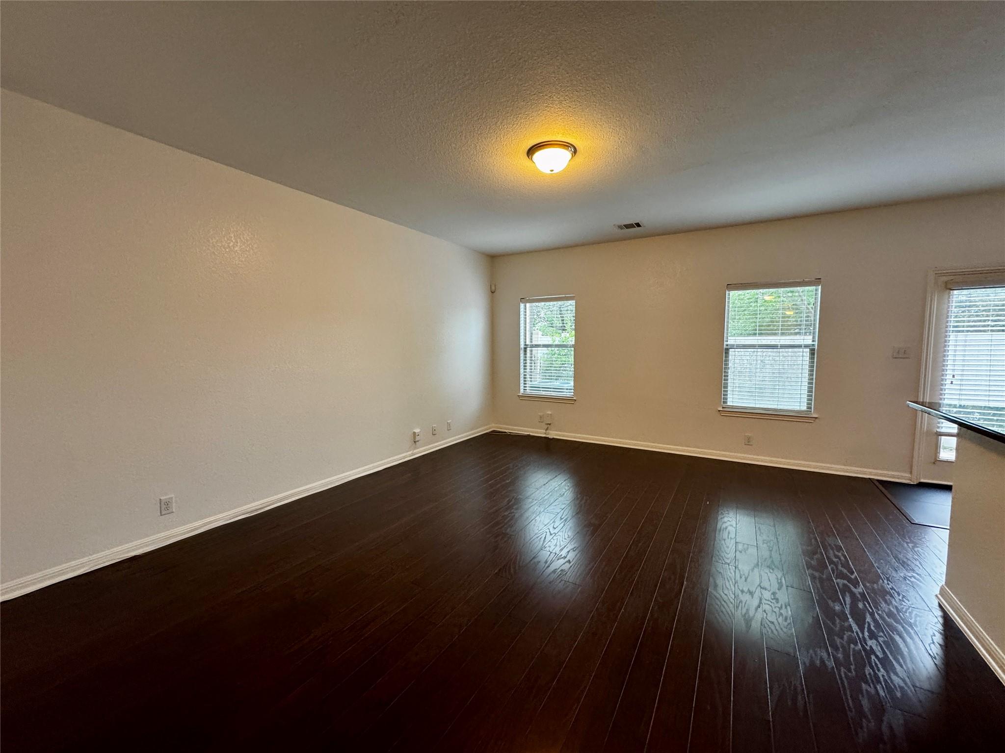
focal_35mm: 14
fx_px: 406
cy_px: 376
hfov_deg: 102.1
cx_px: 502
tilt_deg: -5.0
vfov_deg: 85.7
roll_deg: +0.4
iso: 250
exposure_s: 1/60
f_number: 2.2
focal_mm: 2.22
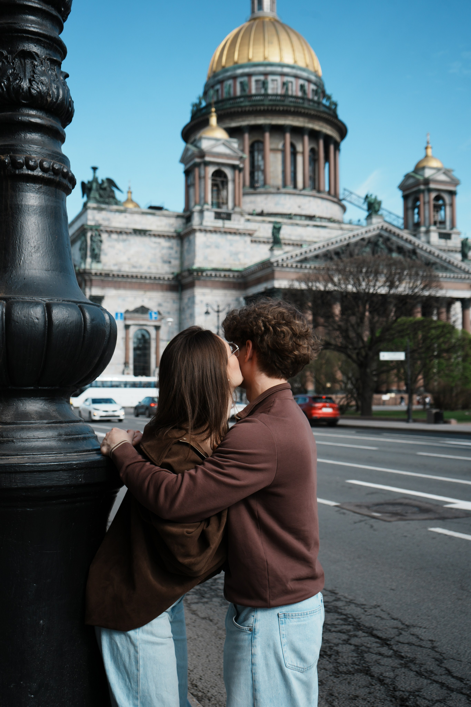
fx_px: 726
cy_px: 354
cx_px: 236
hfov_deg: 35.9
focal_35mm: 37
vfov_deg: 51.9
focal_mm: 37
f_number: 5.6
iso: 160
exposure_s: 1/800
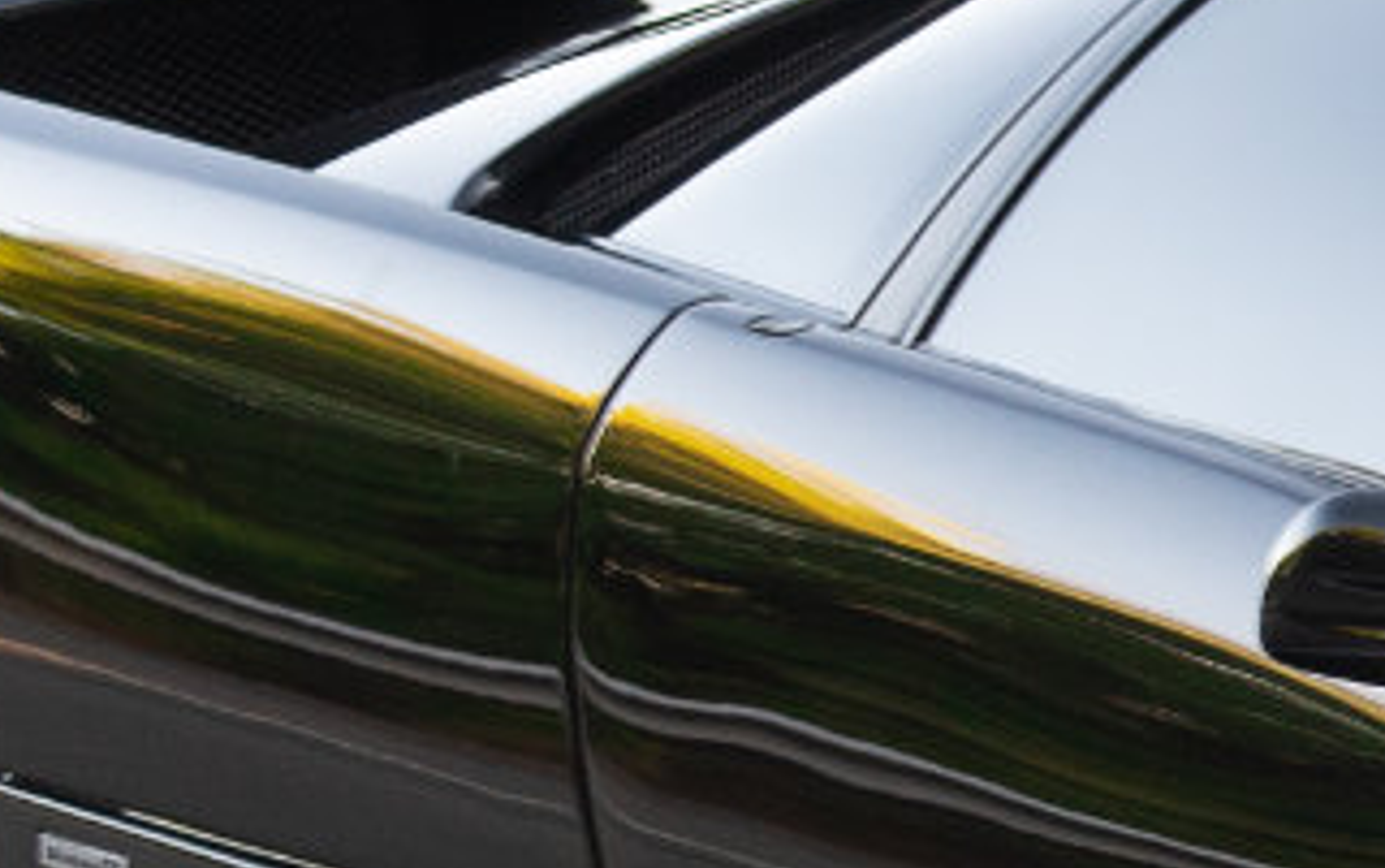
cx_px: 2714
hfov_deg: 7.4
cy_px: 939
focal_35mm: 274
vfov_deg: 4.8
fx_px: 10348
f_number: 6.3
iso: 200
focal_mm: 48
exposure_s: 1/40
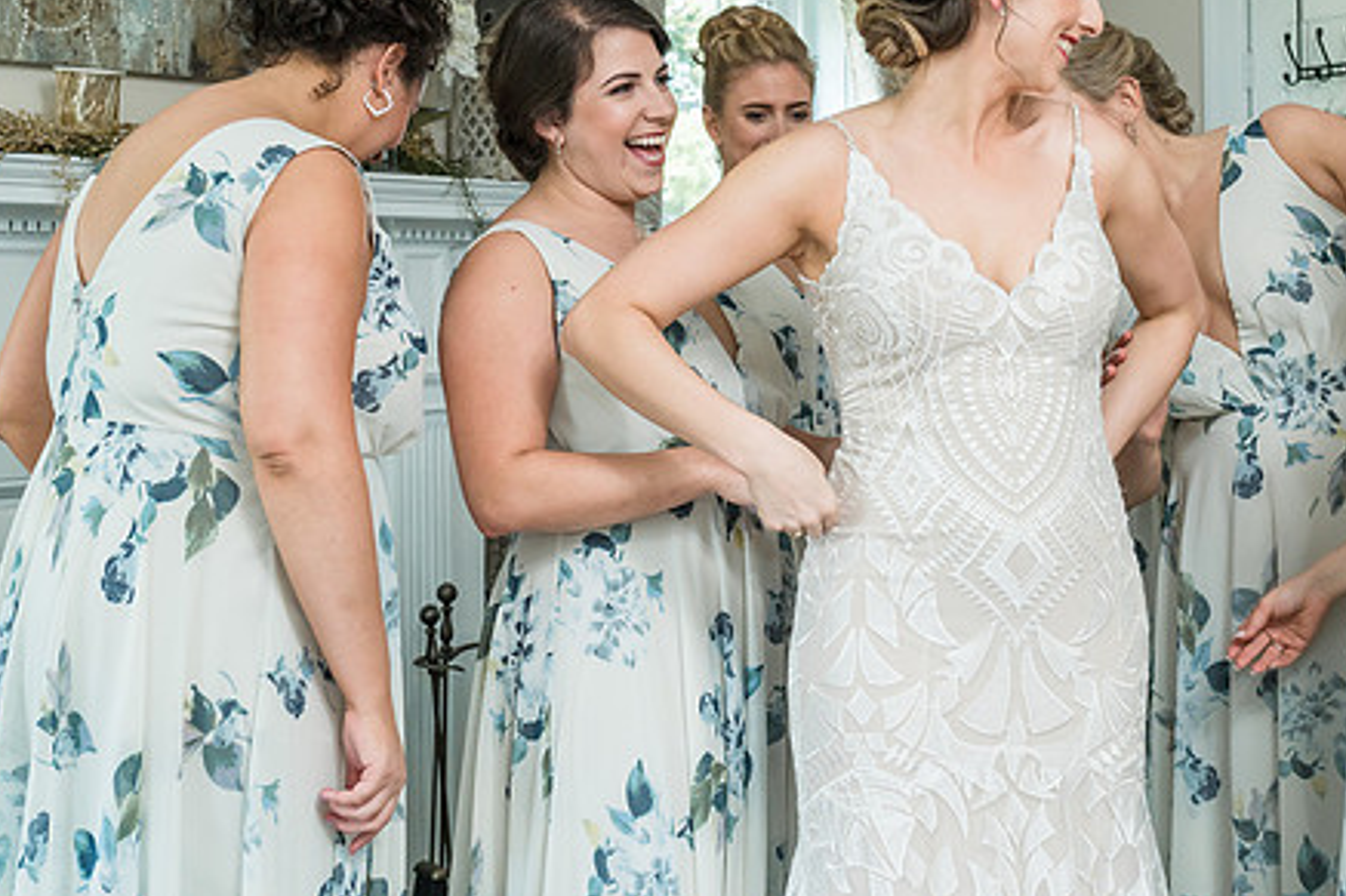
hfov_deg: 35.2
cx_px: 929
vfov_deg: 24.1
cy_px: 313
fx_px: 2093
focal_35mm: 56
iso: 1250
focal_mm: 35
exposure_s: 1/200
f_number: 5.6
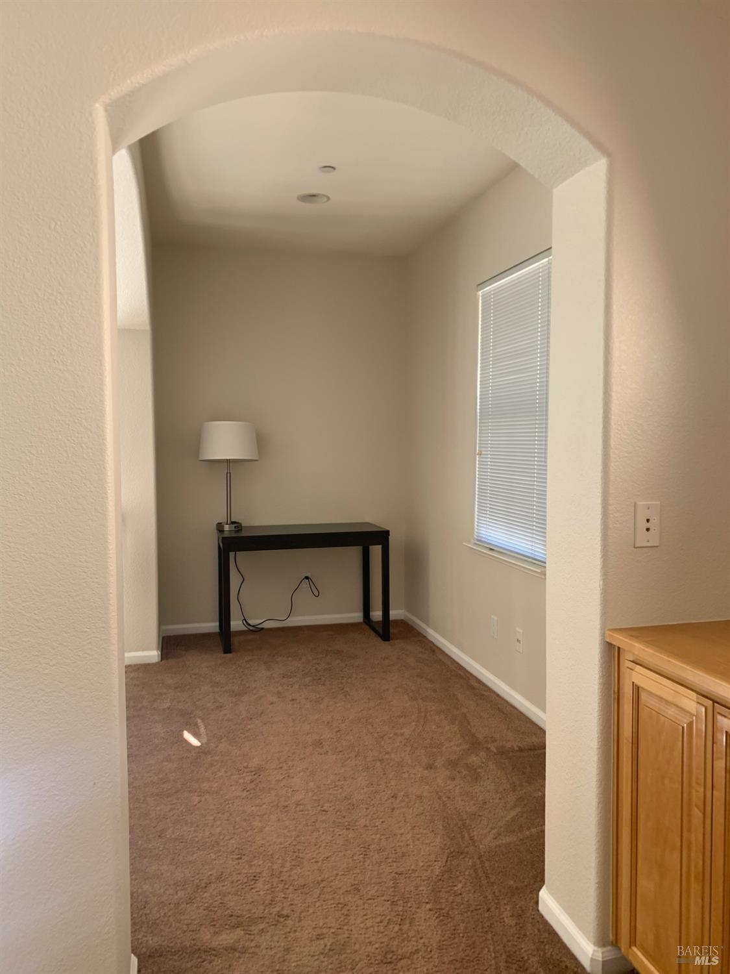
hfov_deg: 53.1
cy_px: 487
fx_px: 731
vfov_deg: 67.3
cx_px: 365
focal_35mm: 26
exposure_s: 1/121
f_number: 1.8
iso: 80
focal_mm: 4.25
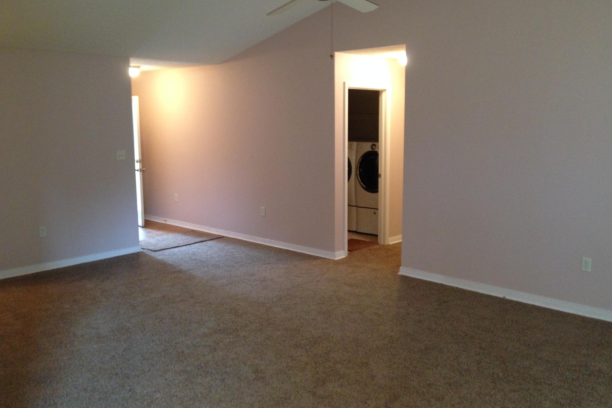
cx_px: 305
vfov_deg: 37.8
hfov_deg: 54.4
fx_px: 595
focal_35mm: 35
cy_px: 196
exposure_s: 1/20
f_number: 2.4
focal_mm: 4.12
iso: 250
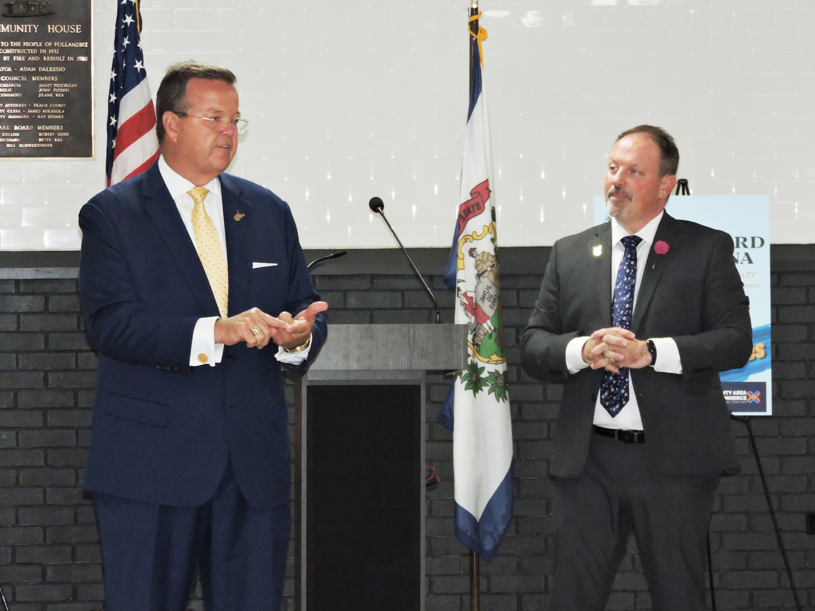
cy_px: 306
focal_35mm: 170
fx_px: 4002
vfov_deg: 8.7
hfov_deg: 11.6
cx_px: 408
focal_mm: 30.3
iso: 800
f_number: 4.5
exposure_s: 1/60
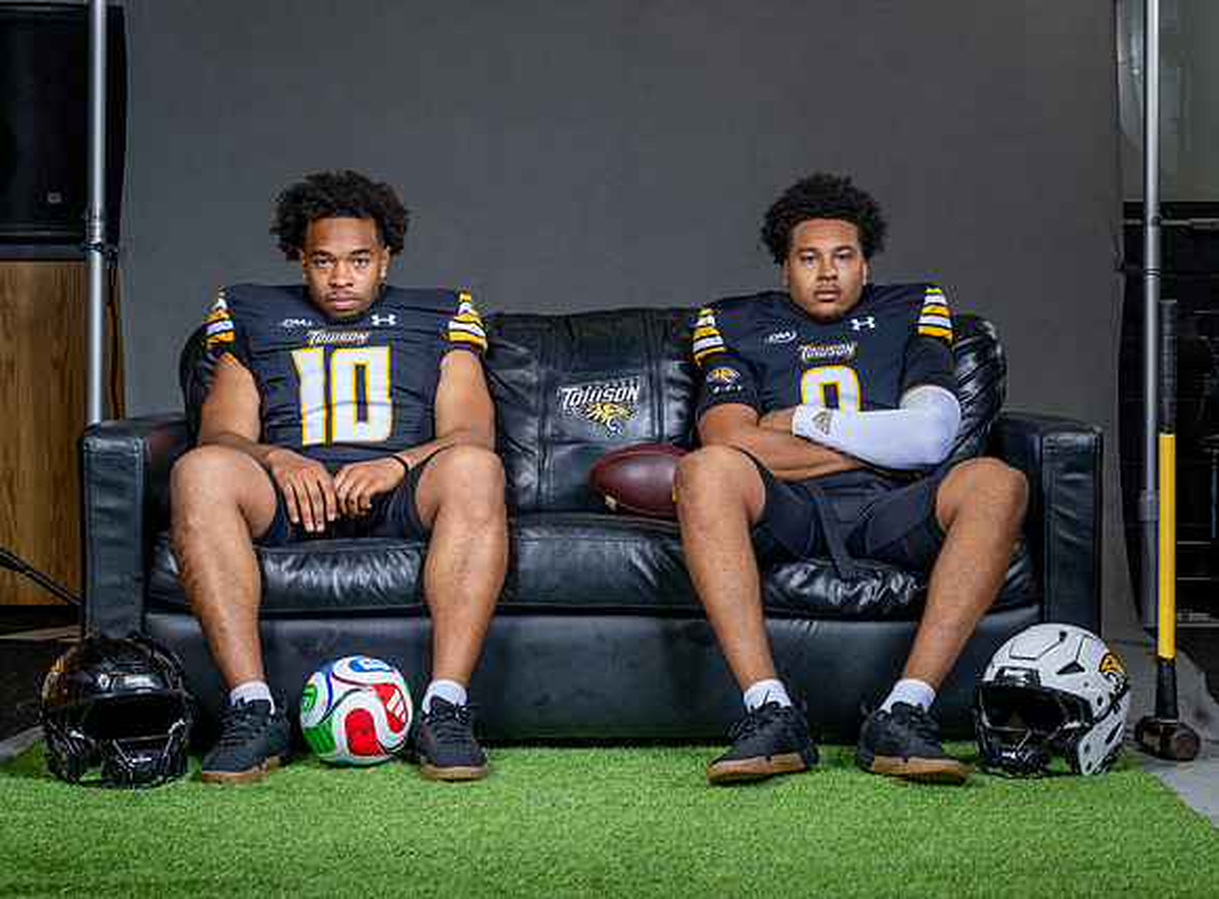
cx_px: 776
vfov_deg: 20.3
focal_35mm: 72
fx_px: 2513
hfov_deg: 27.2
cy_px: 446
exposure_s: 1/100
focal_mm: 50
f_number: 5.6
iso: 100
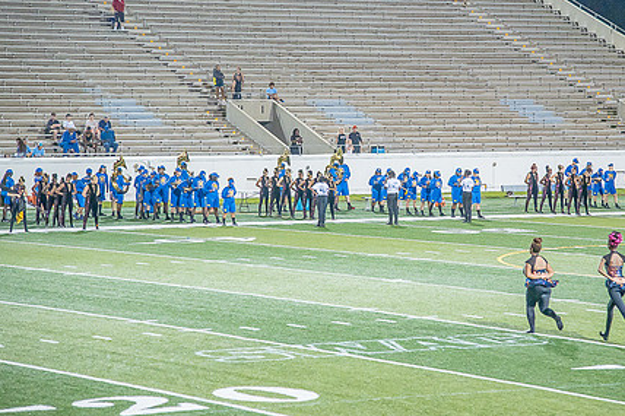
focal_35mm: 149
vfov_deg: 9.2
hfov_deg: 13.8
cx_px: 372
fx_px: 2586
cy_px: 159
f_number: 4
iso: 2000
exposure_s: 1/200
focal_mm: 110
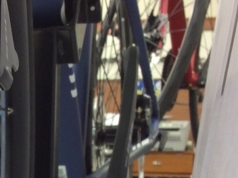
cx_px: -11
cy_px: 218
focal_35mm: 109
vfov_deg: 13.2
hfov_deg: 17.6
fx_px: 748
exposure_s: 1/24
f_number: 2.4
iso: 50
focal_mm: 3.3
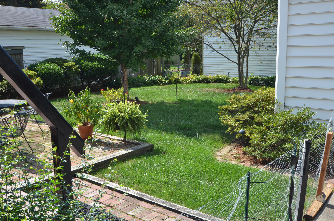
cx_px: 167
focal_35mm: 36
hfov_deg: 53.2
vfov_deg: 36.7
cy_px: 110
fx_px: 333
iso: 200
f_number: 8
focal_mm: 24
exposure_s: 1/250
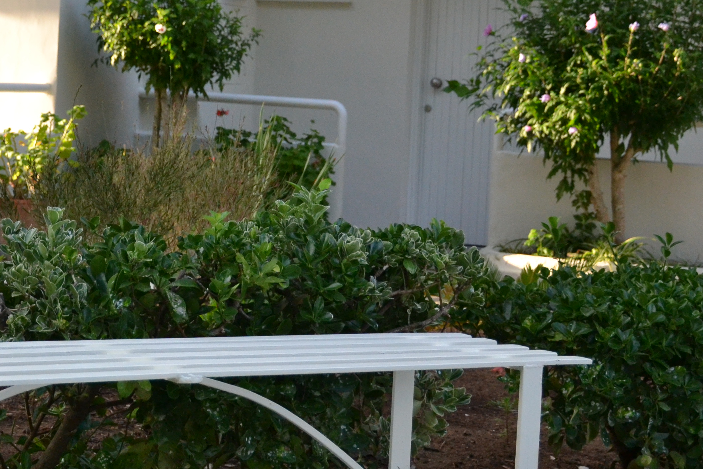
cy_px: 133
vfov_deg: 13.9
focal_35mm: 98
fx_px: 1914
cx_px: 172
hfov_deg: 20.6
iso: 1250
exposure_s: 1/1000
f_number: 4
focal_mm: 30
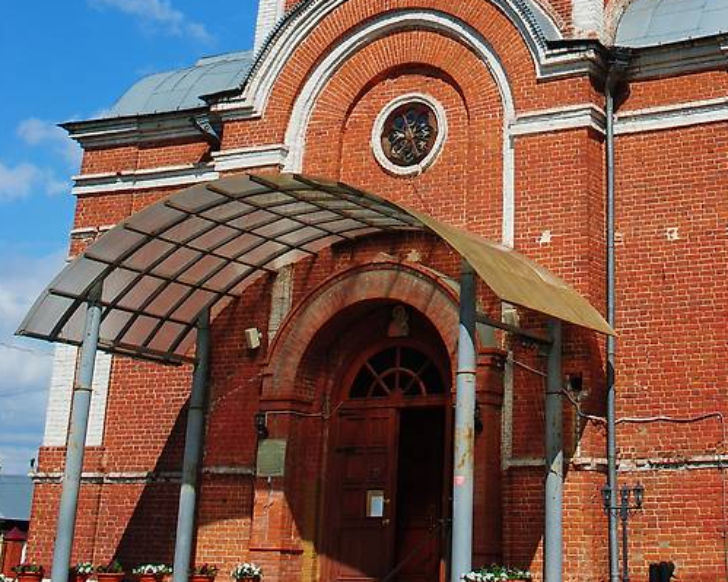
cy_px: -149
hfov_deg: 30.3
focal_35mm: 61
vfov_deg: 22.6
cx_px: 578
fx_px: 1314
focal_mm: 18
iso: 100
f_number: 10
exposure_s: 1/250
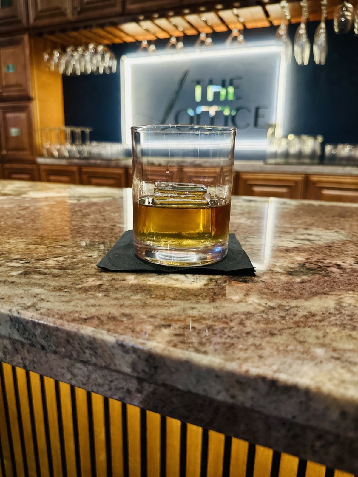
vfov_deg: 71.6
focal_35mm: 24
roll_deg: -1.4
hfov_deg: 56.8
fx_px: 331
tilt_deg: -13.6
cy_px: 238
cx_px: 179
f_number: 1.78
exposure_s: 1/40
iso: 1000
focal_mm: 6.86
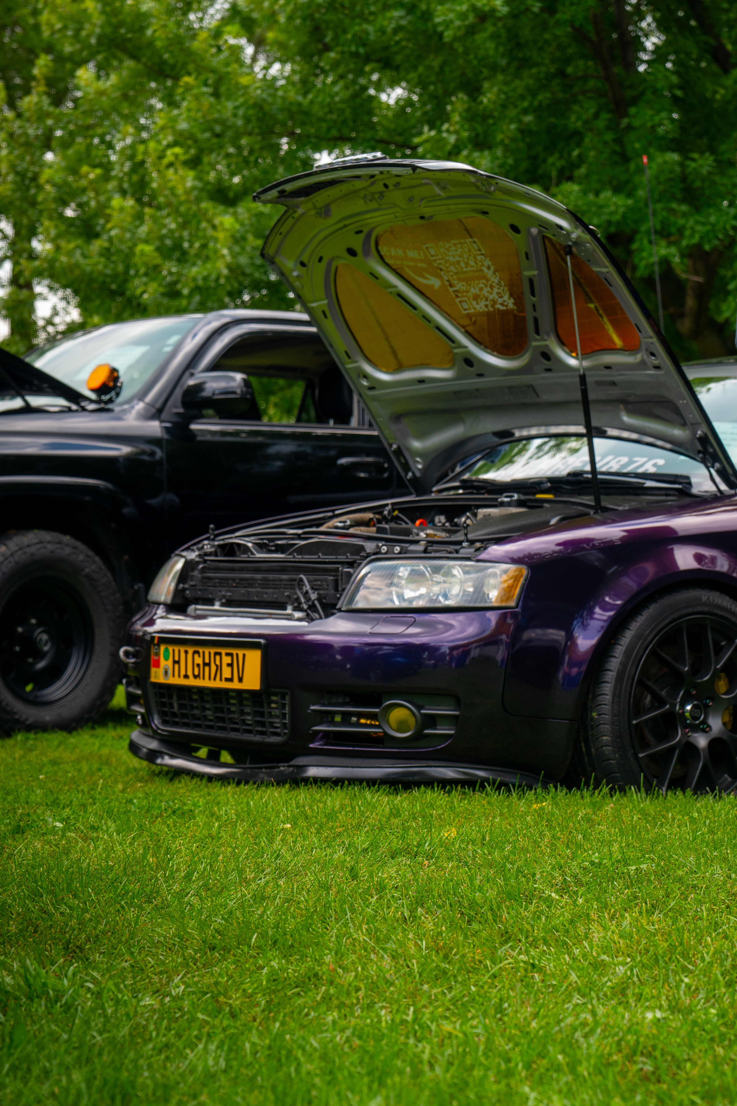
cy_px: 390
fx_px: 2425
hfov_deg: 17.2
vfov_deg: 25.6
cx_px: 545
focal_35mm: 79
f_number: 3.5
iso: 160
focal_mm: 50
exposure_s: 1/160
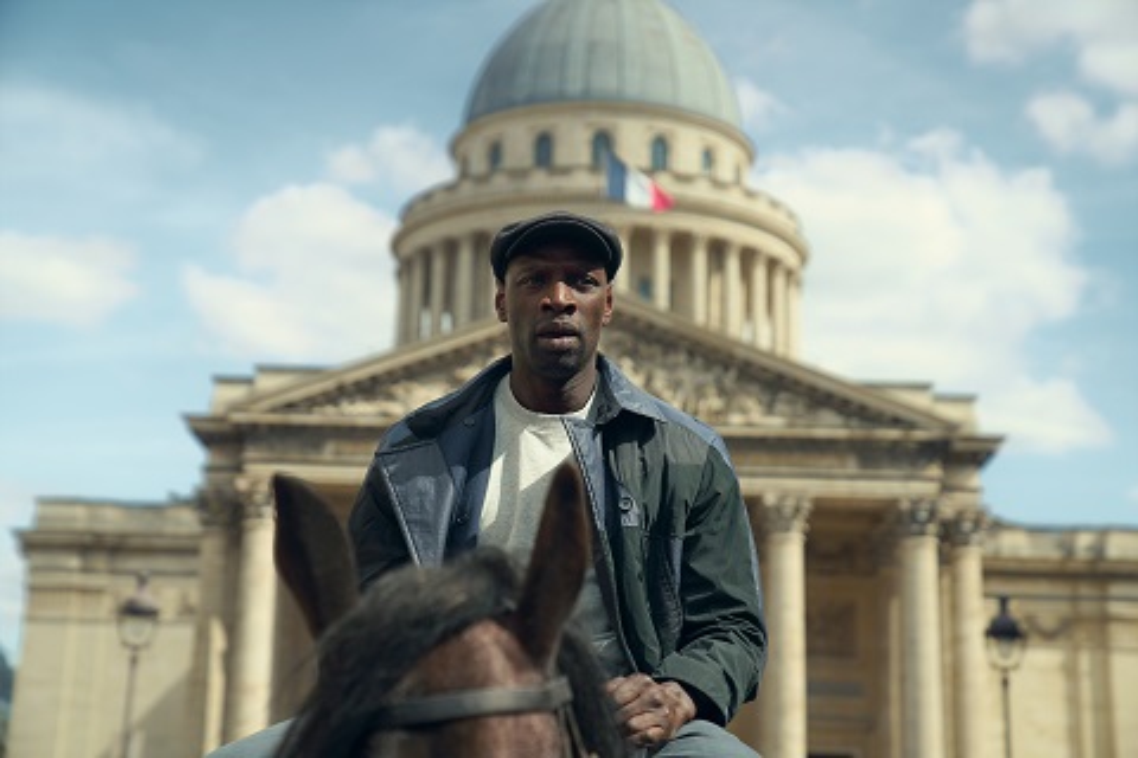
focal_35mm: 70
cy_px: 379
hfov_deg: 28.8
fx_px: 2213
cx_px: 569
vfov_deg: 19.5
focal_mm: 70
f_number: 4
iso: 500
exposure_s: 1/4000
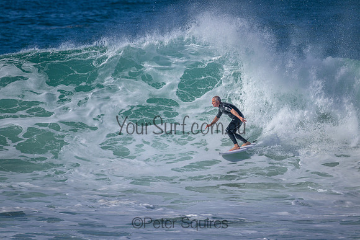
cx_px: 180
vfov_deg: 1.7
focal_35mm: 800
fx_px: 8001
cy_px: 120
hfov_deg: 2.6
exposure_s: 1/2000
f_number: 11
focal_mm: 800
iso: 640
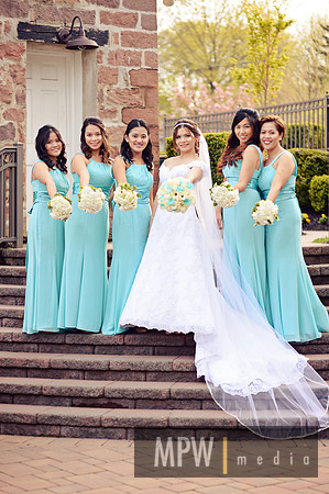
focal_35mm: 85
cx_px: 164
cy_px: 247
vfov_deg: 23.9
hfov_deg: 16.0
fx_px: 1168
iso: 320
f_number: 2.8
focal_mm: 85
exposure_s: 1/500
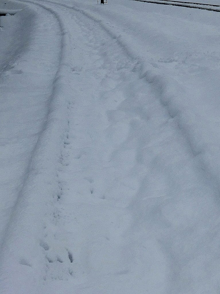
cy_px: 147
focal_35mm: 34
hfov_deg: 41.8
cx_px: 110
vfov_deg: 54.0
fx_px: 288
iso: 80
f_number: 8.4
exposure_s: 1/250
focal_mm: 6.1
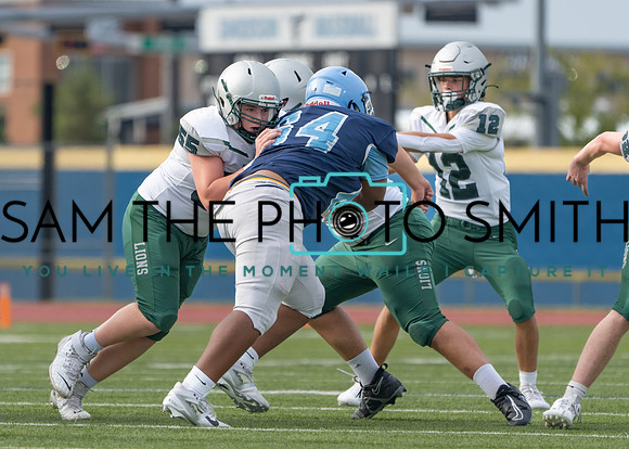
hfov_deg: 3.4
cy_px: 234
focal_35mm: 595
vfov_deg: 2.4
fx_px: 10631
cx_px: 274
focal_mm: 400
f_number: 5.6
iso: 320
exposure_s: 1/1250
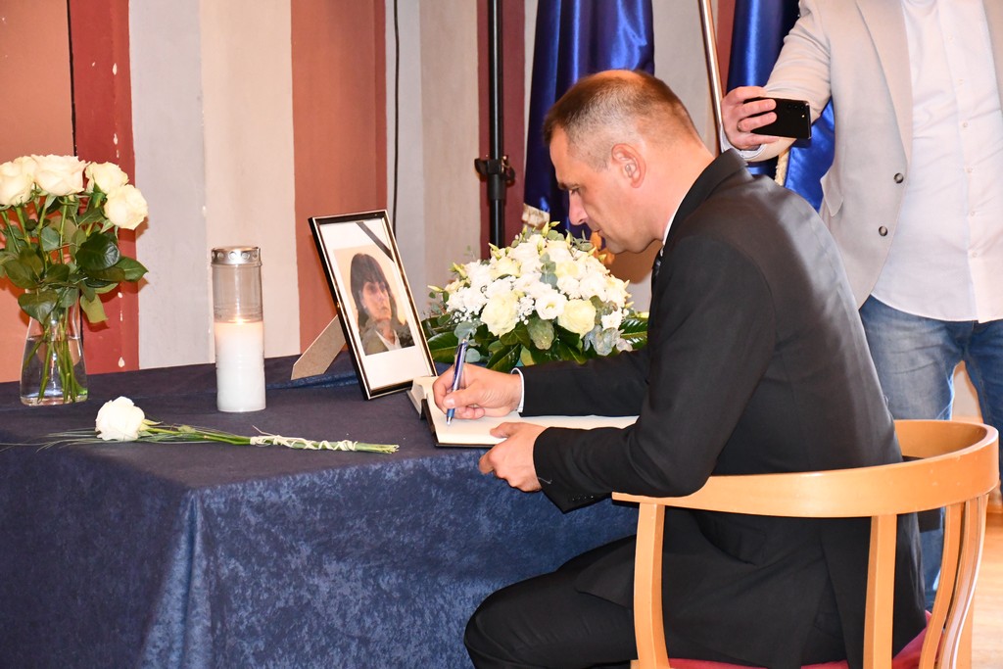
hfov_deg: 22.6
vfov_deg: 15.2
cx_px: 502
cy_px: 334
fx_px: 2508
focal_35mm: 90
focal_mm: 60
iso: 5000
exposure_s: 1/60
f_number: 5
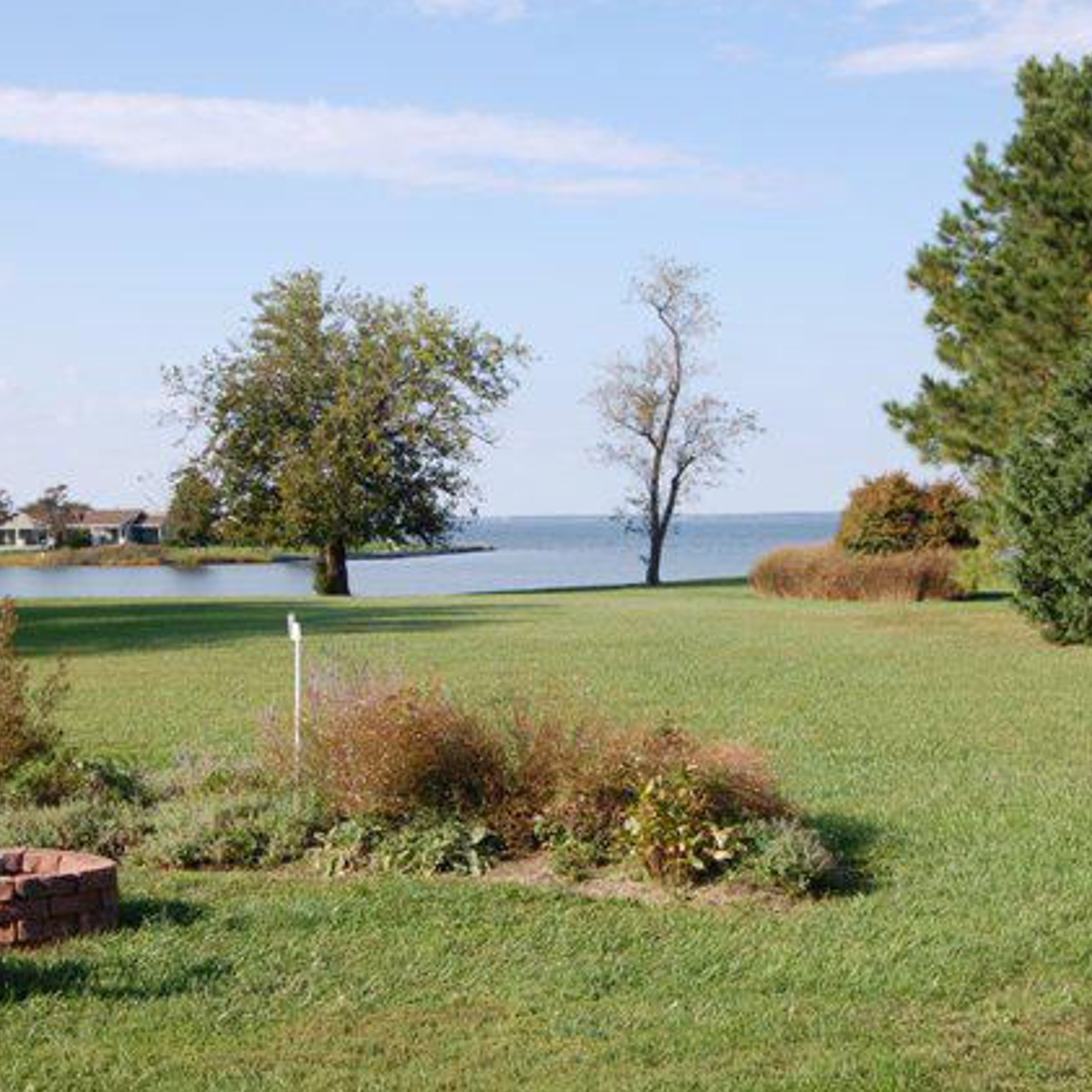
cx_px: 576
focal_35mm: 62
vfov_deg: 27.7
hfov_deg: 27.7
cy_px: 545
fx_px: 2213
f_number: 9
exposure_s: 1/320
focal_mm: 32
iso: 200
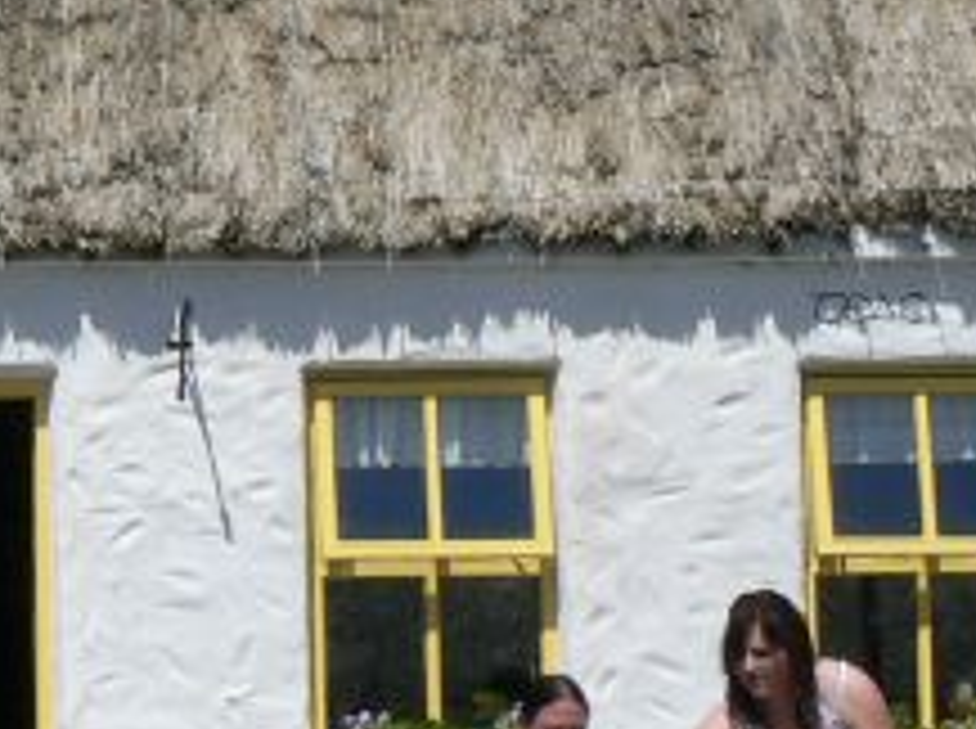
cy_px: 522
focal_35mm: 133
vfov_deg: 11.1
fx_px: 3744
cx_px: -175
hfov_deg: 14.4
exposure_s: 1/640
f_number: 8
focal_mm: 6
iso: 80
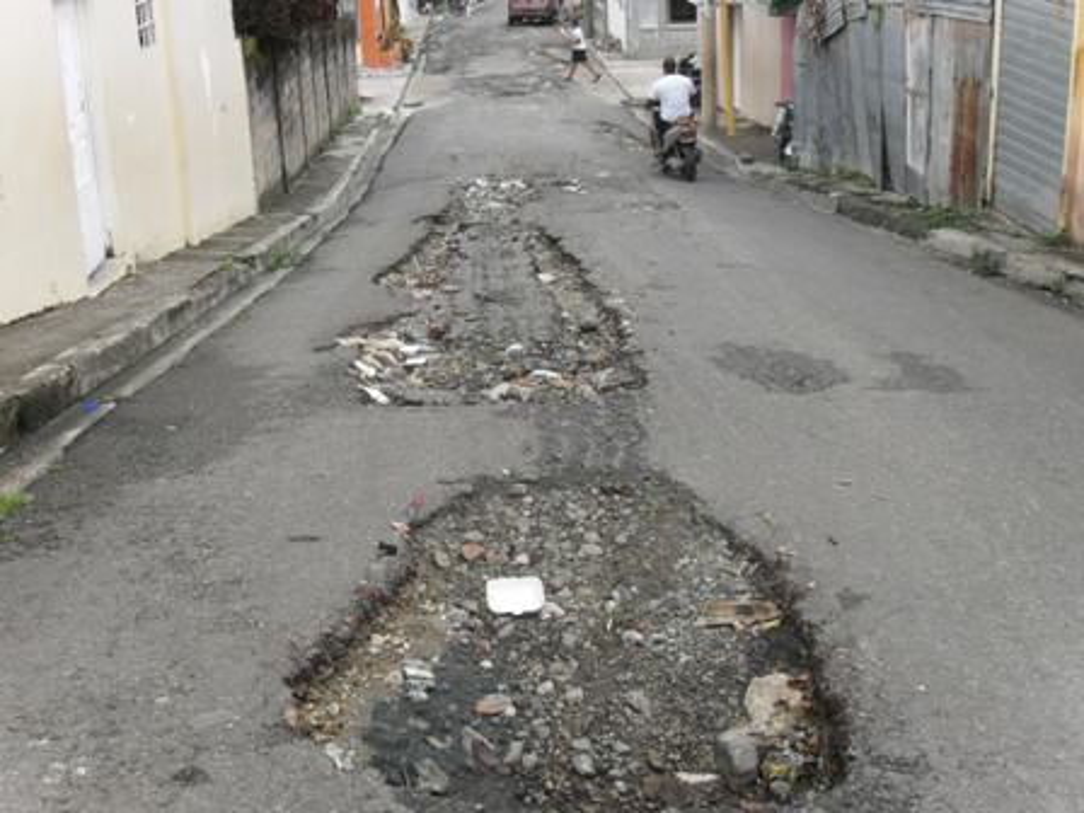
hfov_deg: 38.2
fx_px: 1566
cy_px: 406
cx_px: 542
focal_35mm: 50
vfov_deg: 29.1
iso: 100
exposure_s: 1/500
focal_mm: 8.8
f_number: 3.3
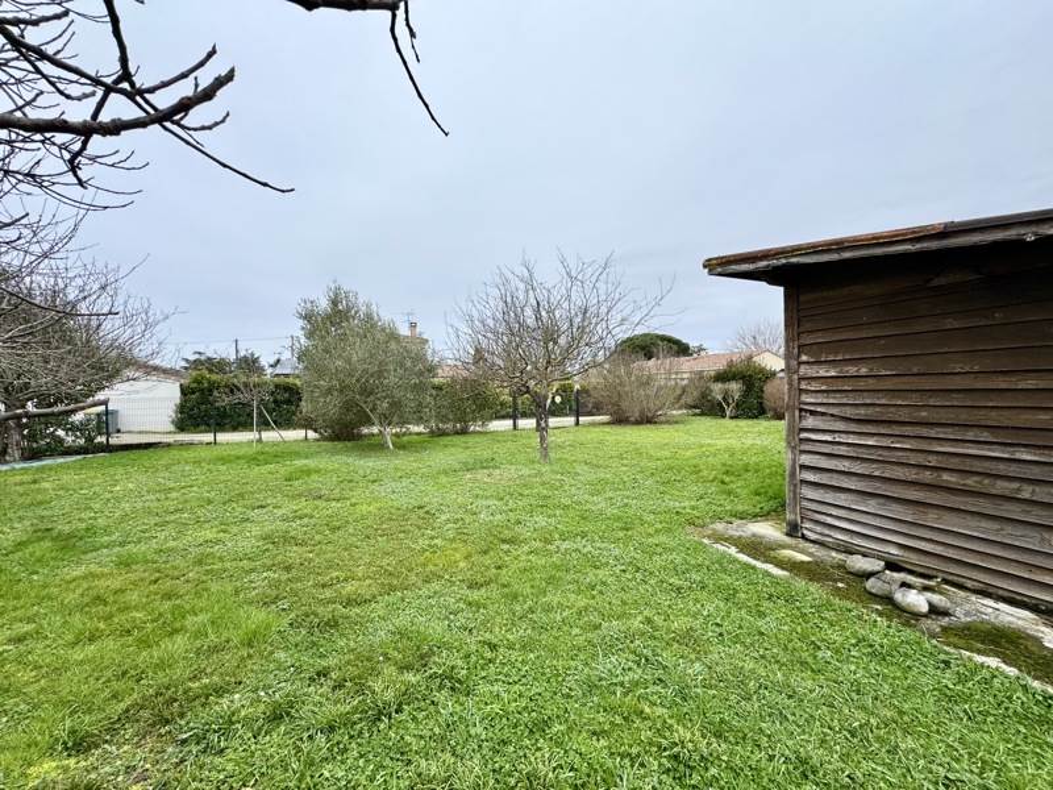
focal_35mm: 14
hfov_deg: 102.1
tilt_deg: -0.1
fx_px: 426
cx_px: 526
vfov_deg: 85.7
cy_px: 395
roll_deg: +1.6
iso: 40
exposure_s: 1/518
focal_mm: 2.22
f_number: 2.2
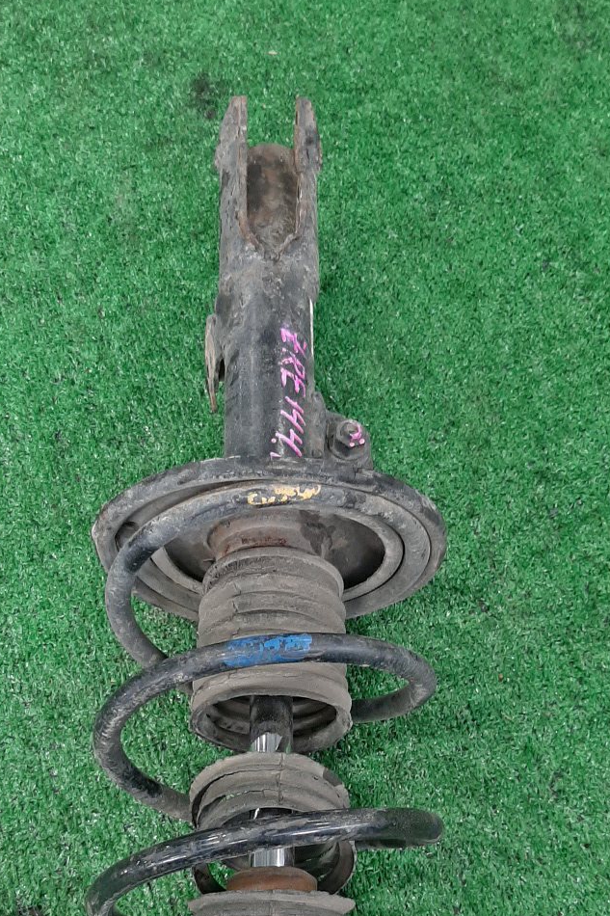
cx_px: 277
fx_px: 1042
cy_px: 659
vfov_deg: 46.1
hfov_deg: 32.6
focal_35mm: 41
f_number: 1.7
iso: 199
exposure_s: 1/50
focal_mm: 3.93
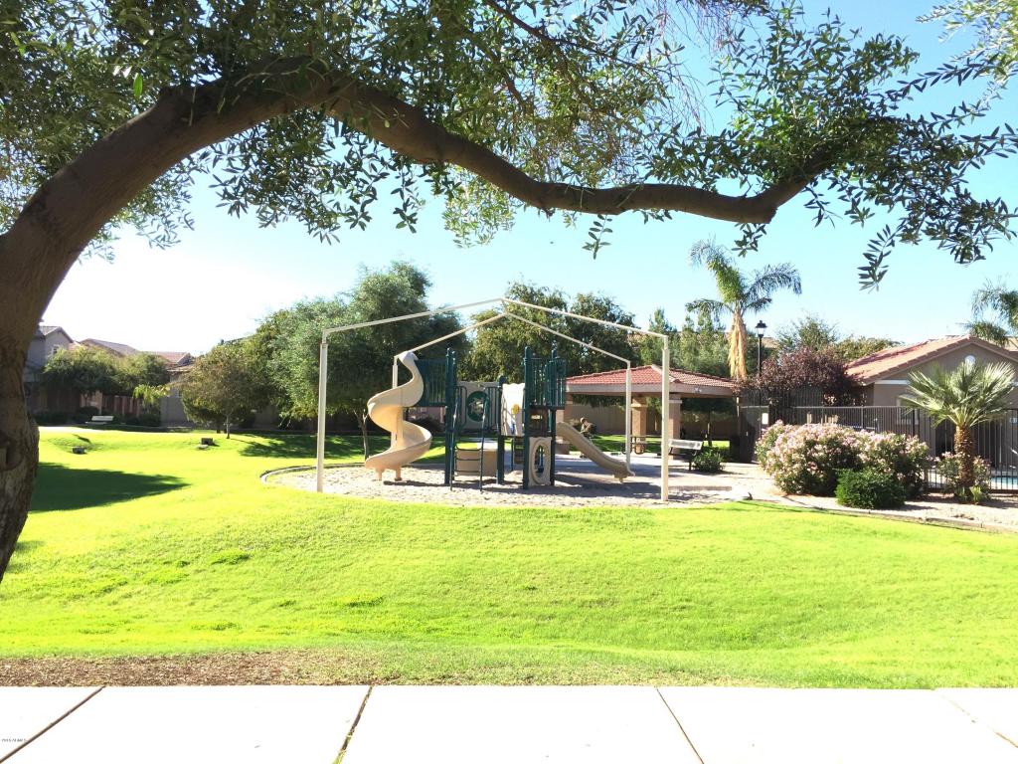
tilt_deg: +2.4
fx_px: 853
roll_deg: -1.9
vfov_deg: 48.2
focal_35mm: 29
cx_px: 509
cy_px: 382
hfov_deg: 61.7
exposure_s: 1/1276
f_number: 2.2
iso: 32
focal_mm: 4.15
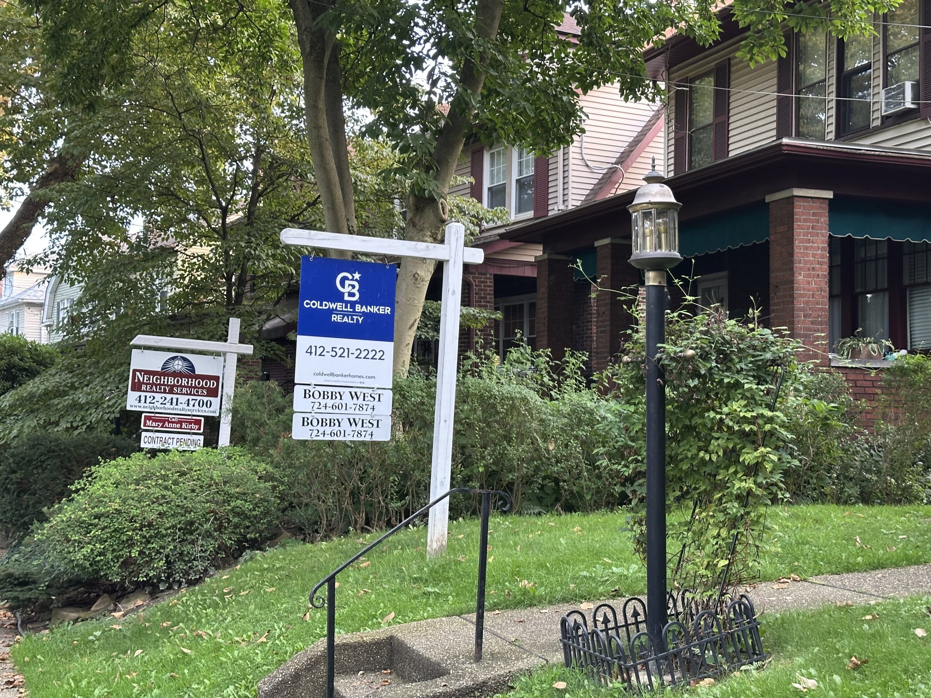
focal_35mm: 48
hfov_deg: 39.7
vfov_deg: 30.3
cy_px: 349
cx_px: 466
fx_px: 1291
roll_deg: -0.8
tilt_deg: +4.2
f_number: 1.78
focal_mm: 6.86
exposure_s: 1/60
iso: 160
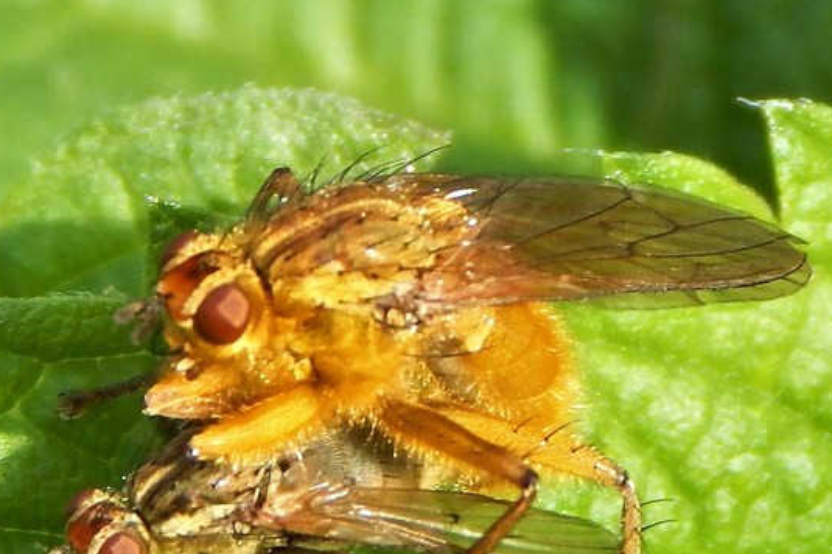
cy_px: 358
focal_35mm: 302
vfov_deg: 4.5
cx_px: 372
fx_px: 6975
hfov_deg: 6.8
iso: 125
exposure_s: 1/200
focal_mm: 32.8
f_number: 5.3
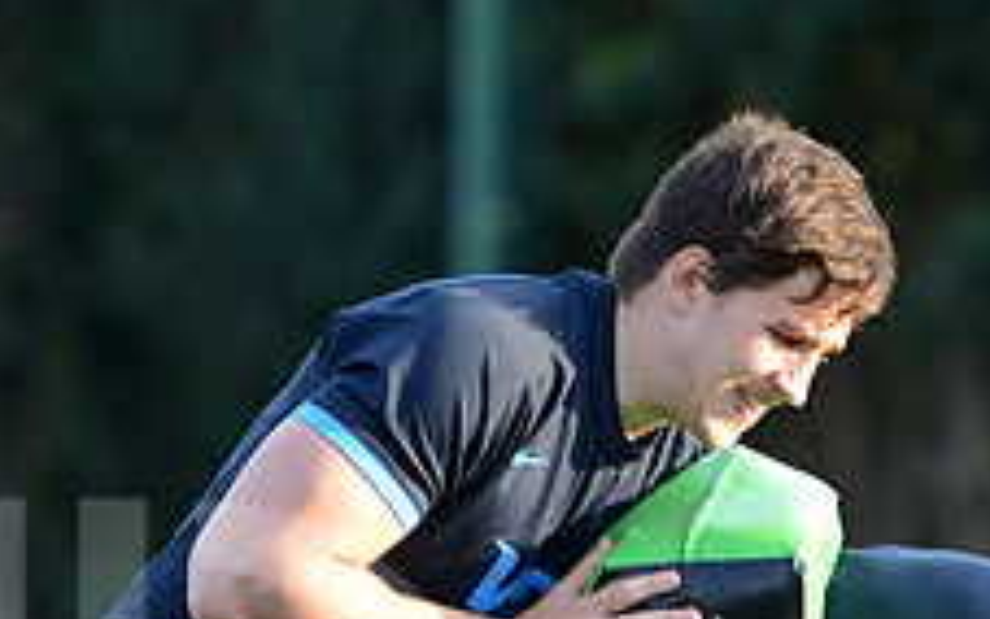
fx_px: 16894
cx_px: 942
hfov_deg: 3.4
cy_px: 826
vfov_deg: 2.1
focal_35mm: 626
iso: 1000
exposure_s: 1/640
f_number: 4
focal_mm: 240
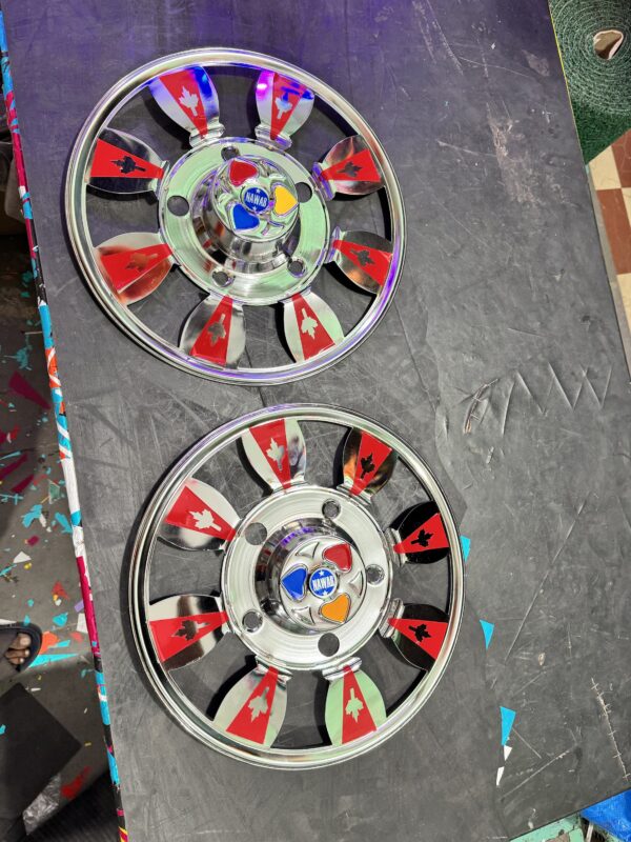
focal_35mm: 24
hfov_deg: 56.8
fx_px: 583
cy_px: 421
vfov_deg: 71.6
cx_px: 316
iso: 125
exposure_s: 1/50
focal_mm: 6.76
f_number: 1.78
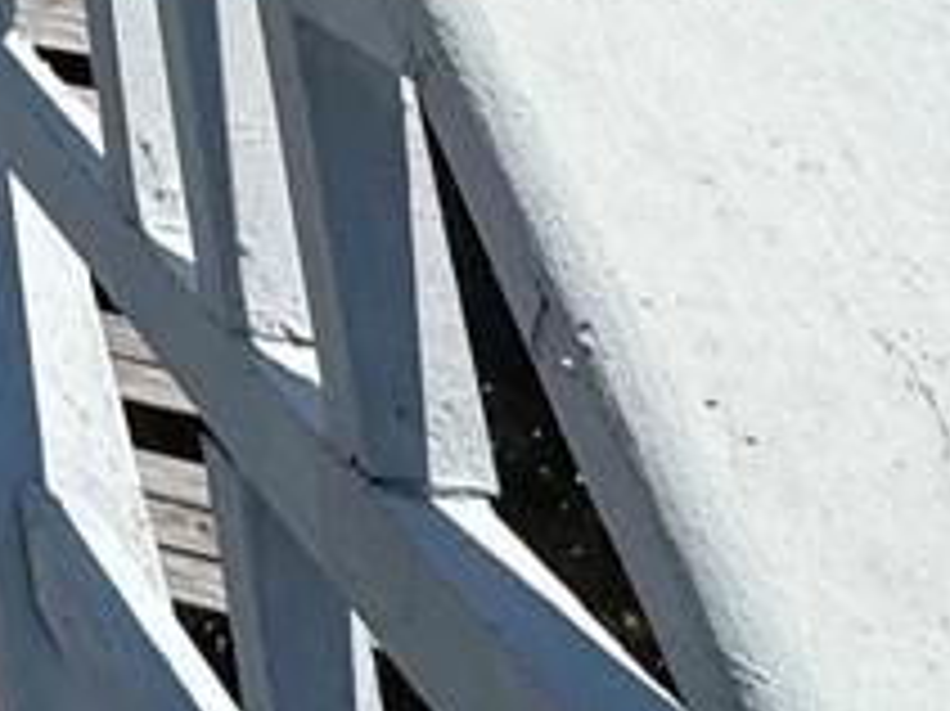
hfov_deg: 14.9
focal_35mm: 106
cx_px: -982
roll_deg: -0.2
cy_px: -1544
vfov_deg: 9.8
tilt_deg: -8.3
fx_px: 2907
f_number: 2.2
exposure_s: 1/3906
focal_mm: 2.22
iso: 40
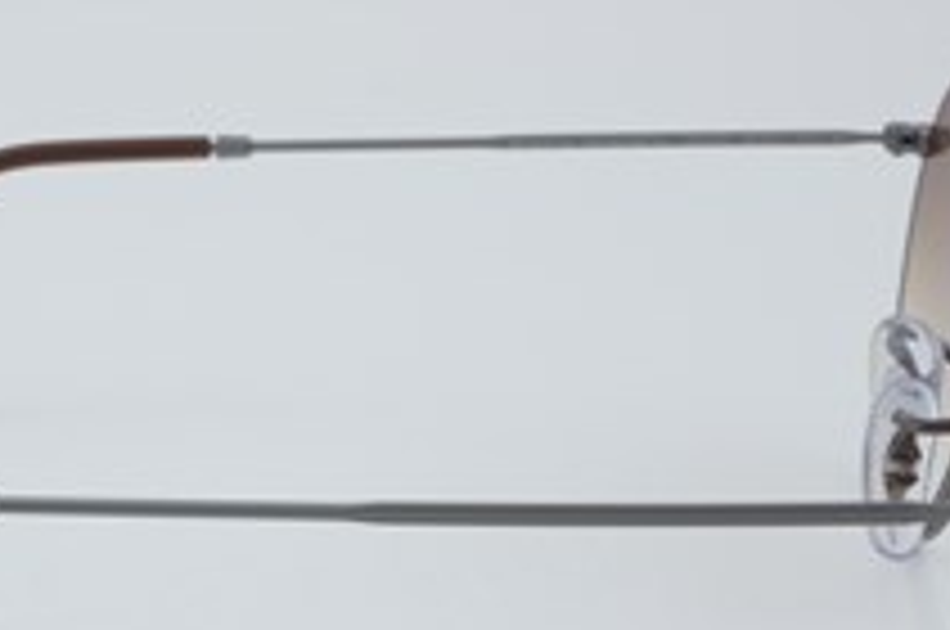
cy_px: 450
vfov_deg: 12.0
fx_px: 3004
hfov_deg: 17.8
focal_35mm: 114
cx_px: 221
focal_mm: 40
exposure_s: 1/4
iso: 100
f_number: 29
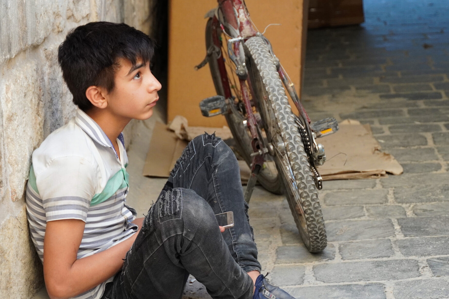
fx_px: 1830
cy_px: 133
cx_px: 312
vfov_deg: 9.4
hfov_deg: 14.0
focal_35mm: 147
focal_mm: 67
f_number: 5.6
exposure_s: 1/160
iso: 1000
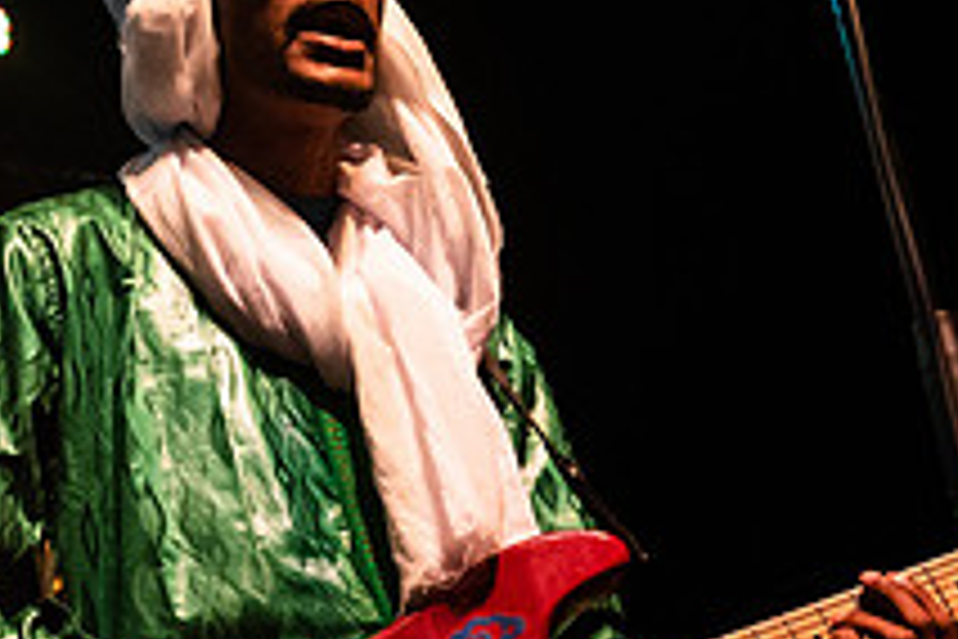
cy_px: 555
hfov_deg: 23.9
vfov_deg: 15.9
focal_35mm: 85
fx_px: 2262
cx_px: 593
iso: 2500
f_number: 3.2
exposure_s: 1/250
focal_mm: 24
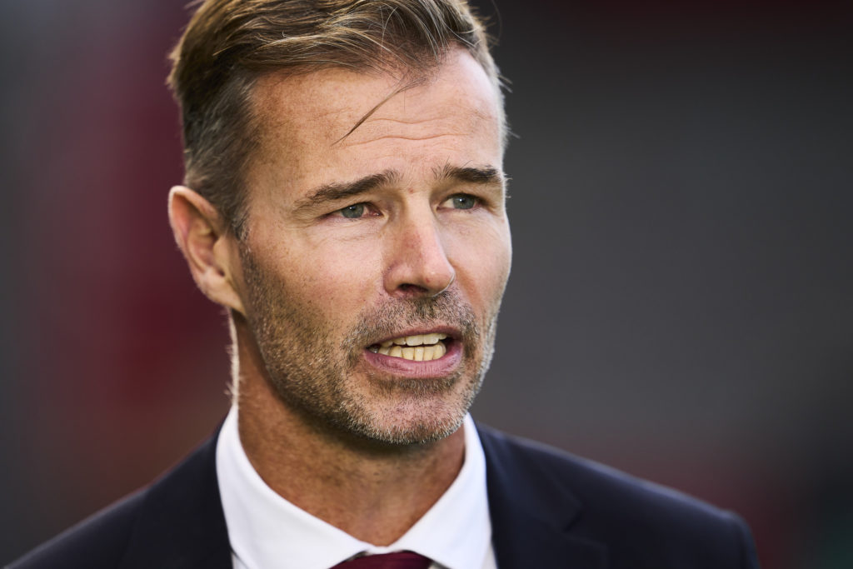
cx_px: 426
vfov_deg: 3.4
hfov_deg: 5.2
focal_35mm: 400
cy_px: 284
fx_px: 9478
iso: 640
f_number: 2.8
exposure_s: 1/2000
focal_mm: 400
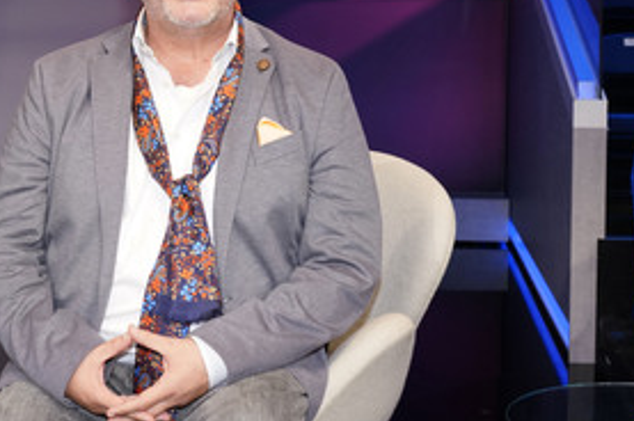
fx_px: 1003
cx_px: 193
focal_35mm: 57
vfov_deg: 23.7
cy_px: 162
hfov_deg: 34.6
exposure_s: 1/125
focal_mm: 35
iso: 2000
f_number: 5.6
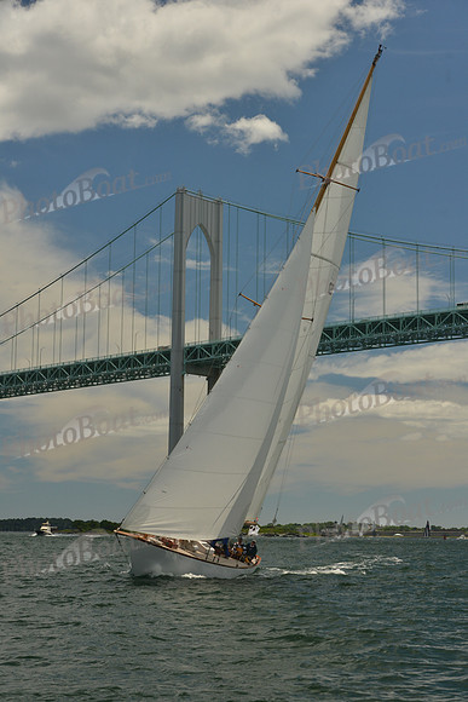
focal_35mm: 70
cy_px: 351
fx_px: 1364
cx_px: 234
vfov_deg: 28.8
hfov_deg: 19.5
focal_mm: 70
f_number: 9
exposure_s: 1/800
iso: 400
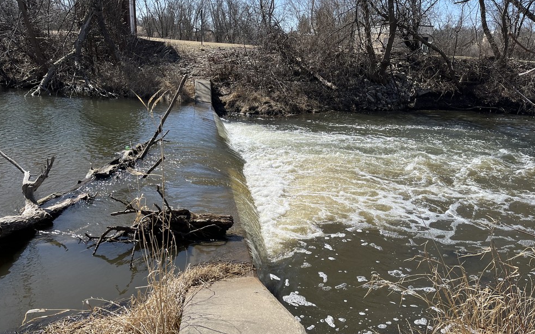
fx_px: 423
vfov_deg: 42.9
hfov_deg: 64.6
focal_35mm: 29
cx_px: 270
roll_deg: -1.8
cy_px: 205
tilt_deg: -21.8
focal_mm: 5.1
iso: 50
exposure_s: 1/3049
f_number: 1.6
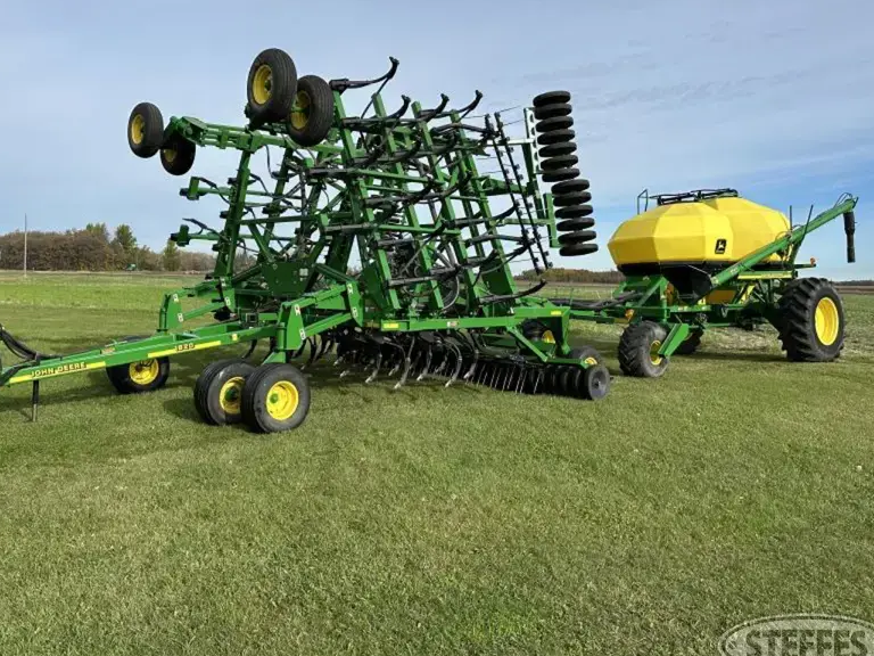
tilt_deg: +1.2
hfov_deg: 59.7
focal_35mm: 30
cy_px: 281
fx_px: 757
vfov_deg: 46.7
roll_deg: -0.3
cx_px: 373
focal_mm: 6.86
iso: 80
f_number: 1.78
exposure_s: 1/4184
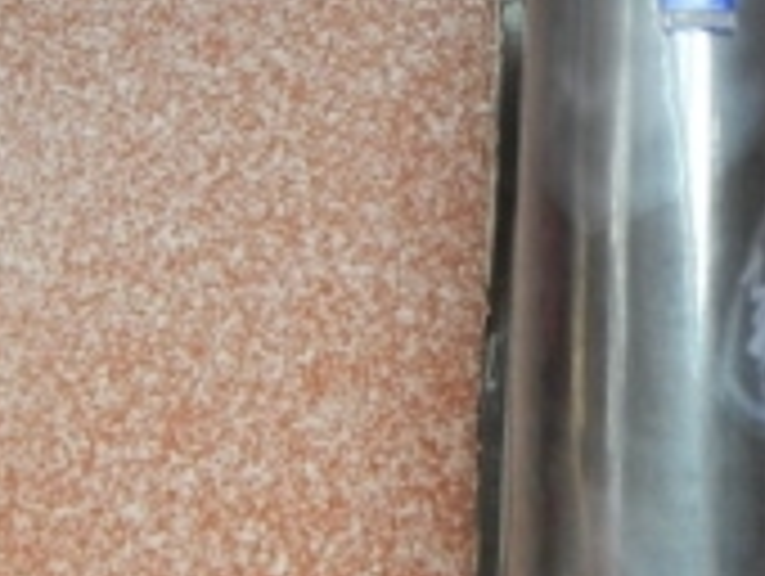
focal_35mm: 92
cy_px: 58
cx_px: 657
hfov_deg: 20.9
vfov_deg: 15.9
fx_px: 2036
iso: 80
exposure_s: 1/36.4
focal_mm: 6.3
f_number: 3.6
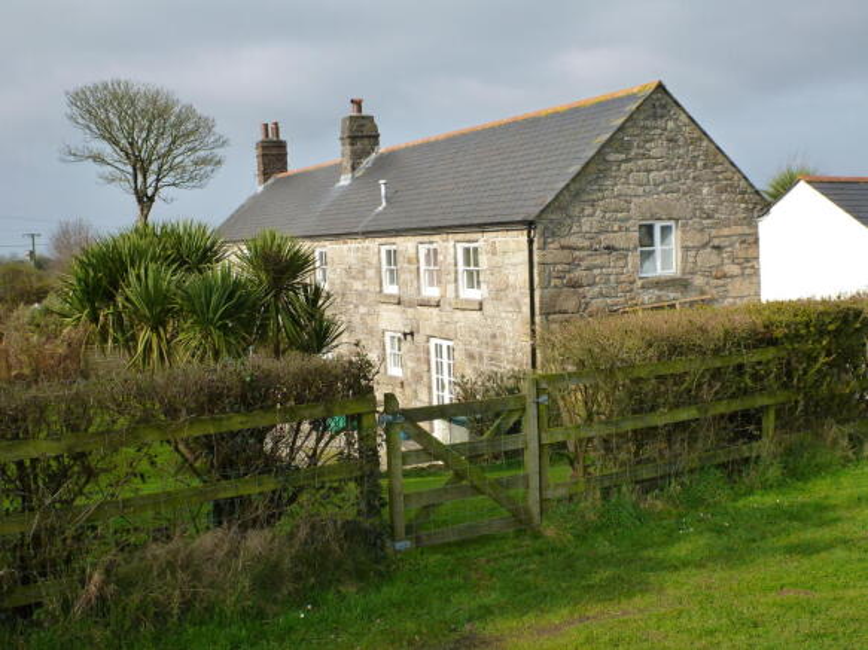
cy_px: 325
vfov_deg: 35.1
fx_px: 1028
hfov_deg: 45.8
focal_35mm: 41
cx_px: 434
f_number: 4.2
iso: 160
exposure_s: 1/400
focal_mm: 7.4
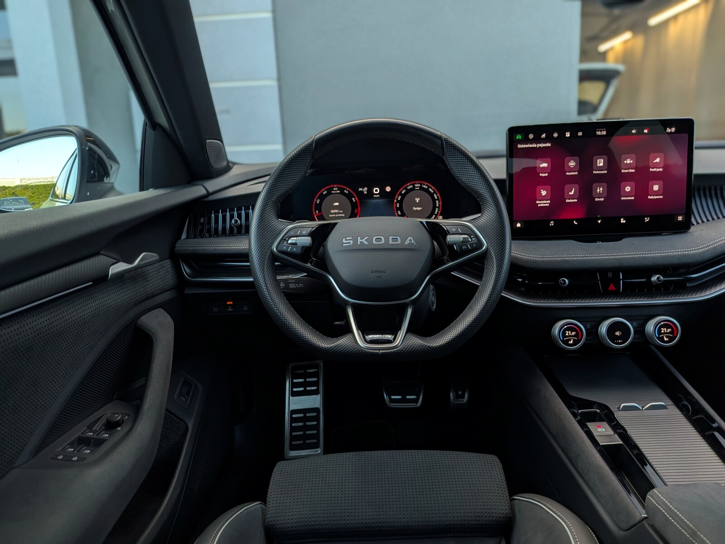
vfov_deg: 56.8
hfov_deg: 71.6
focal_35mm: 24
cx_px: 362
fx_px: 503
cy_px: 272
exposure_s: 1/98.1
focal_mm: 4.53
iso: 30
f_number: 1.7
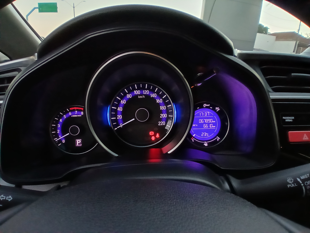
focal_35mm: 17
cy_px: 116
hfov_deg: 91.0
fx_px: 152
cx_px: 155
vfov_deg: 74.7
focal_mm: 1.4
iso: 640
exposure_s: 1/24
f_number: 2.2
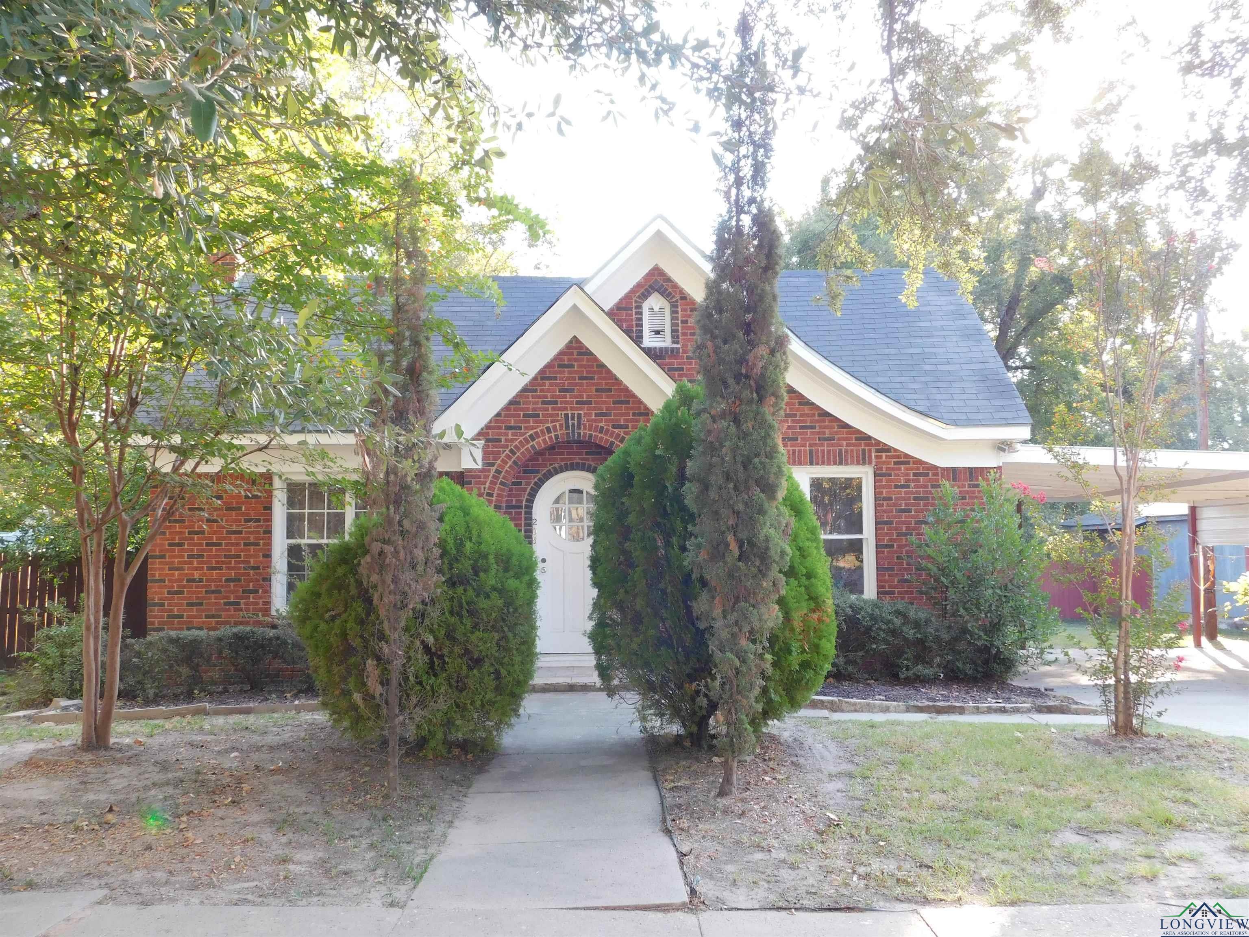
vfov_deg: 46.8
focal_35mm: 30
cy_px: 468
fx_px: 1082
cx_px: 624
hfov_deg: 60.0
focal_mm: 5.3
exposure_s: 1/50
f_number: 3.2
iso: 125
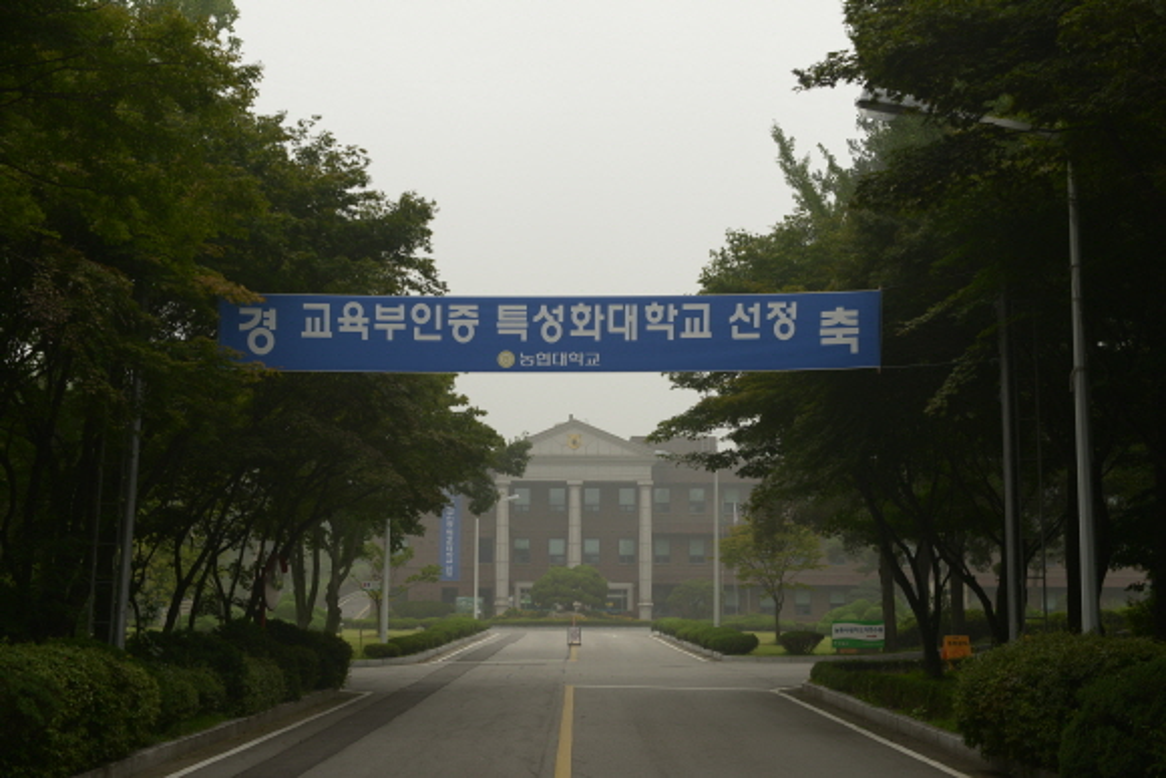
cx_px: 583
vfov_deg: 23.4
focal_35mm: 58
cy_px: 389
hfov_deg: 34.5
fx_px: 1879
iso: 200
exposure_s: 1/125
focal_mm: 58
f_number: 7.1
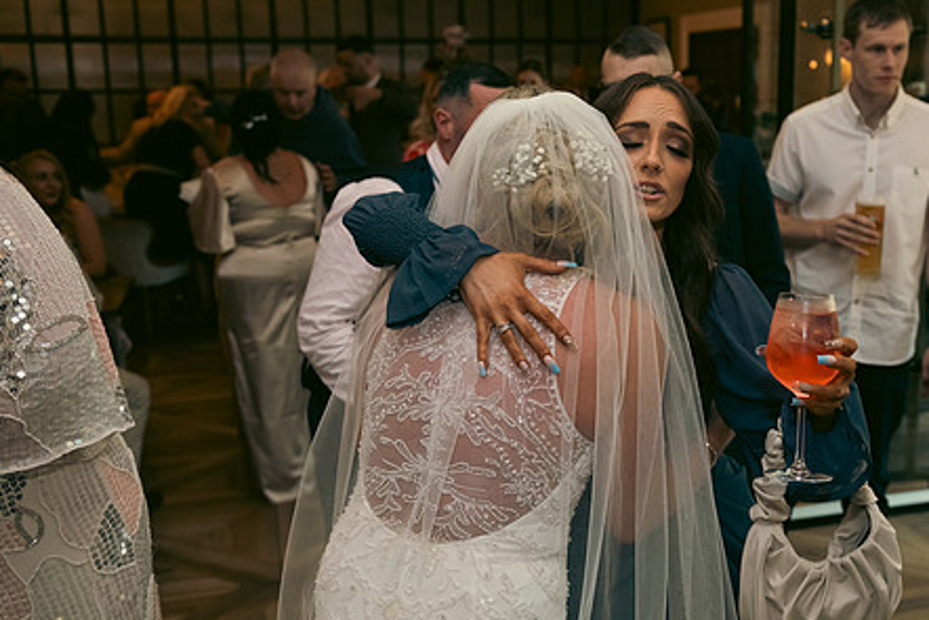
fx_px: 1084
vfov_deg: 31.9
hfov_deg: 46.0
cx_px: 584
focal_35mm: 42
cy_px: 312
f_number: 3.5
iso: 800
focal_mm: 32
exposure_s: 1/160
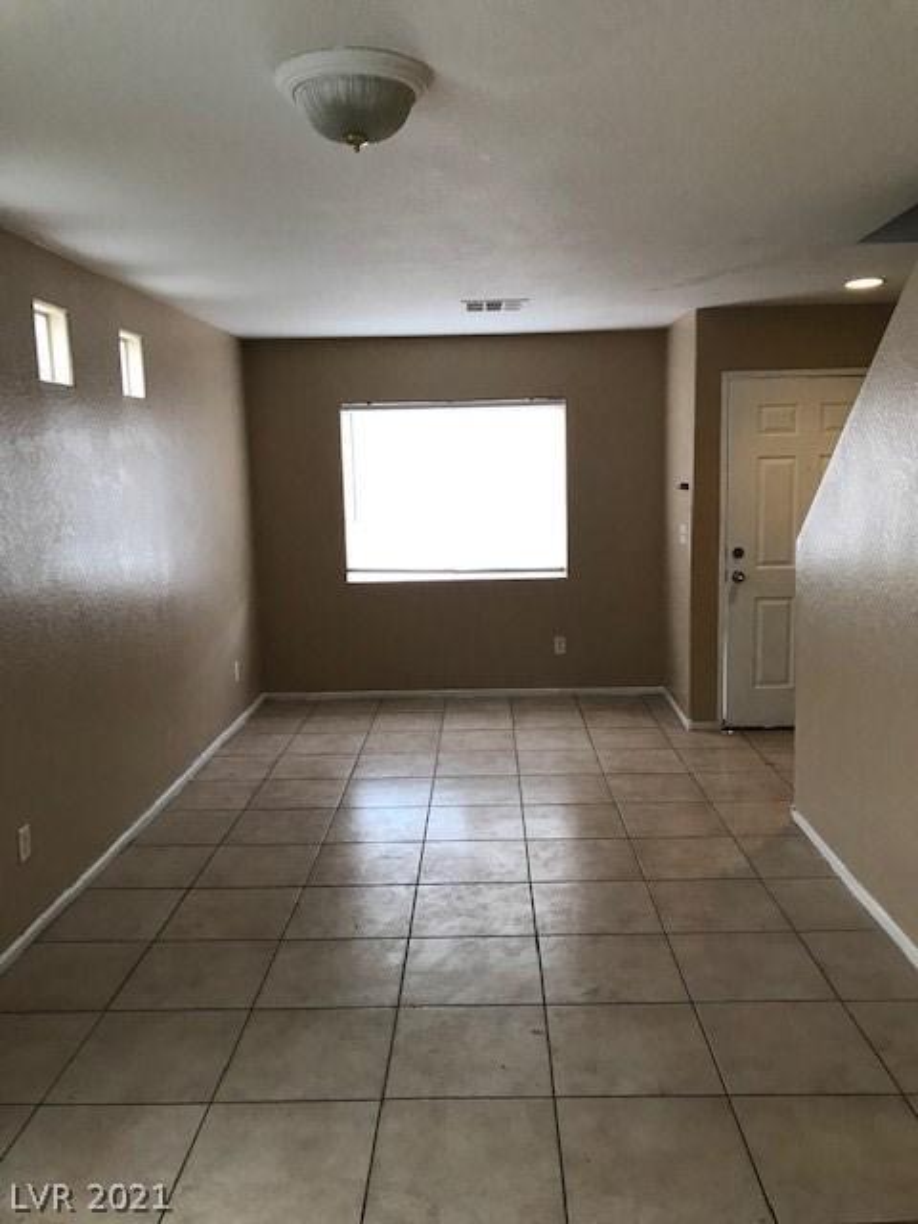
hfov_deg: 49.7
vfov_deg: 63.4
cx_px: 459
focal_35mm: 28
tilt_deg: -7.8
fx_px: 990
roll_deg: +1.8
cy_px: 612
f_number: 1.8
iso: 32
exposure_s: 1/30
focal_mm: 3.99
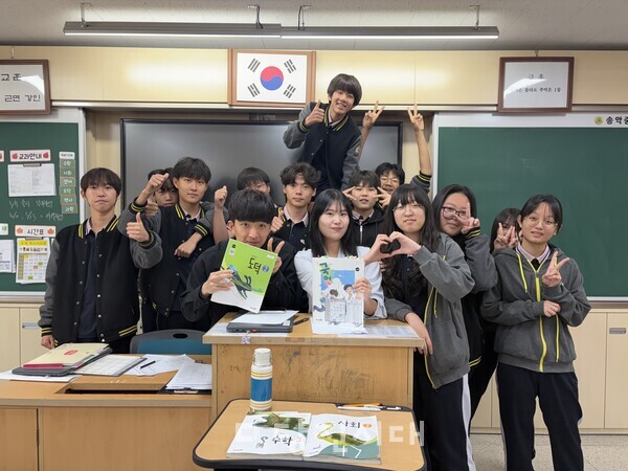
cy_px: 236
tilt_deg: -1.1
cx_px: 314
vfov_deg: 53.1
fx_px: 472
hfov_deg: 67.3
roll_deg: +0.1
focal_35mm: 26
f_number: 1.6
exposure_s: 1/120
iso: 125
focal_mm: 5.96
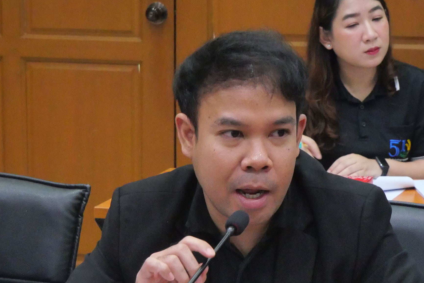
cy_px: 250
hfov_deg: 14.4
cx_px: 227
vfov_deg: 9.6
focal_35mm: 142
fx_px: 1674
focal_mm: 32
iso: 3200
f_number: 5
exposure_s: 1/60
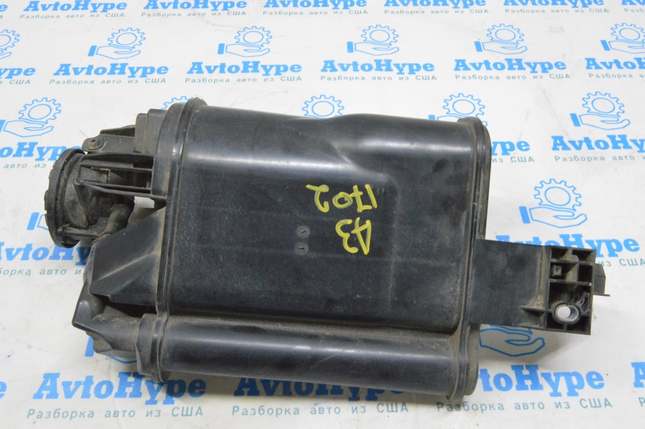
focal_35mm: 34
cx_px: 322
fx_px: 618
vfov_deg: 38.3
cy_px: 214
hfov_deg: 55.1
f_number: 20
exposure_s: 1/15
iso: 6400
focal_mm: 23
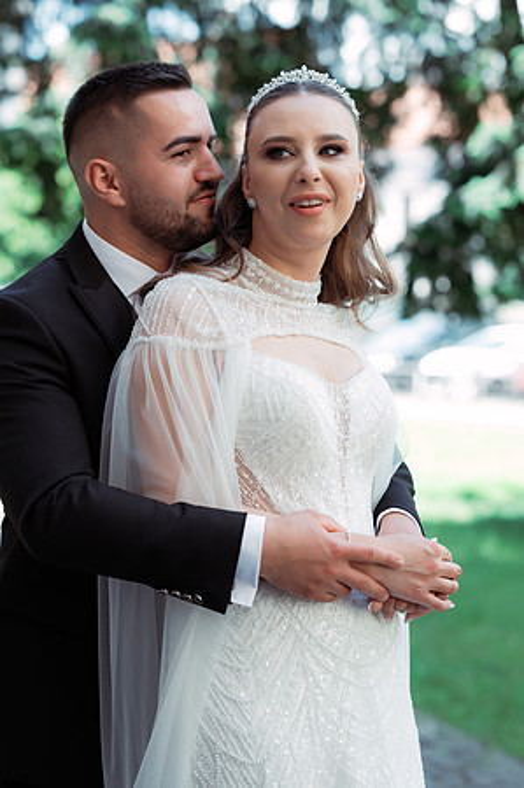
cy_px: 394
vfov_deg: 23.9
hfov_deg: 16.0
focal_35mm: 85
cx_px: 262
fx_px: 1860
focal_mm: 85
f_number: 3.5
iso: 200
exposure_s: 1/250
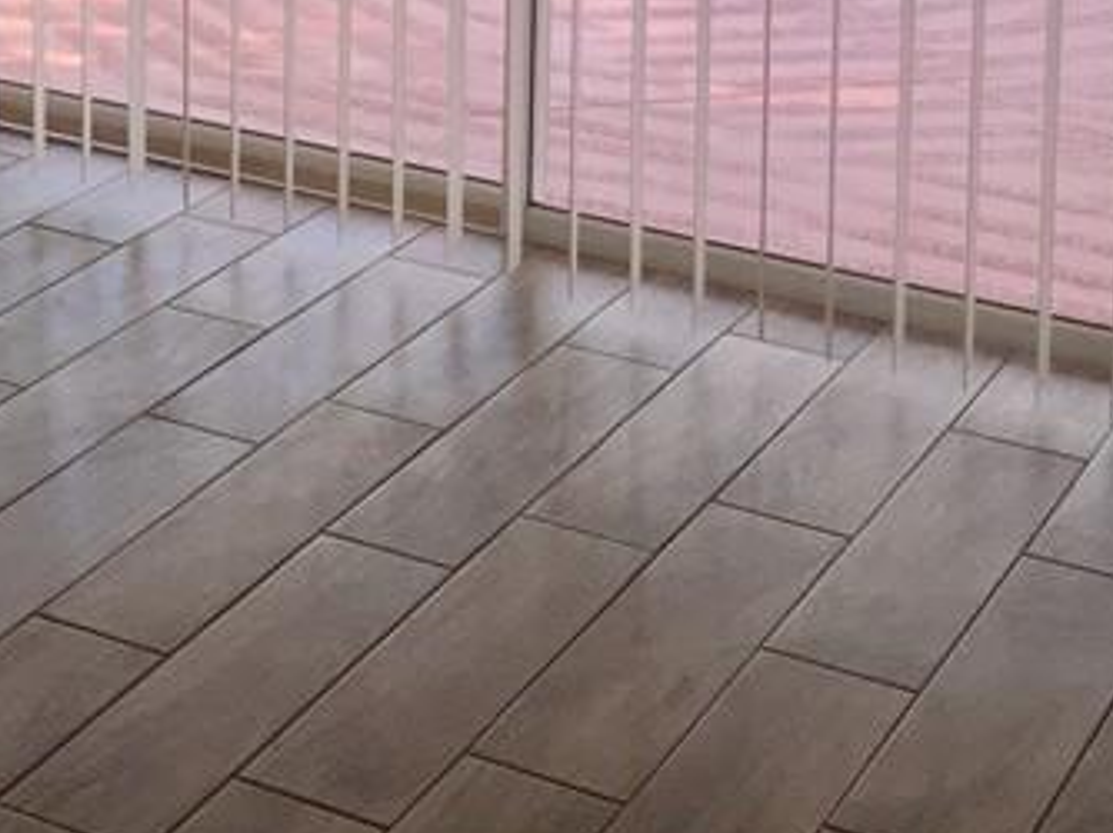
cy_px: -430
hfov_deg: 21.4
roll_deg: -1.7
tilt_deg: -5.8
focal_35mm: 89
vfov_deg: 15.3
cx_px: 70
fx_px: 2860
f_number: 2.2
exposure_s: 1/120
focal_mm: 4.15
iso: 40
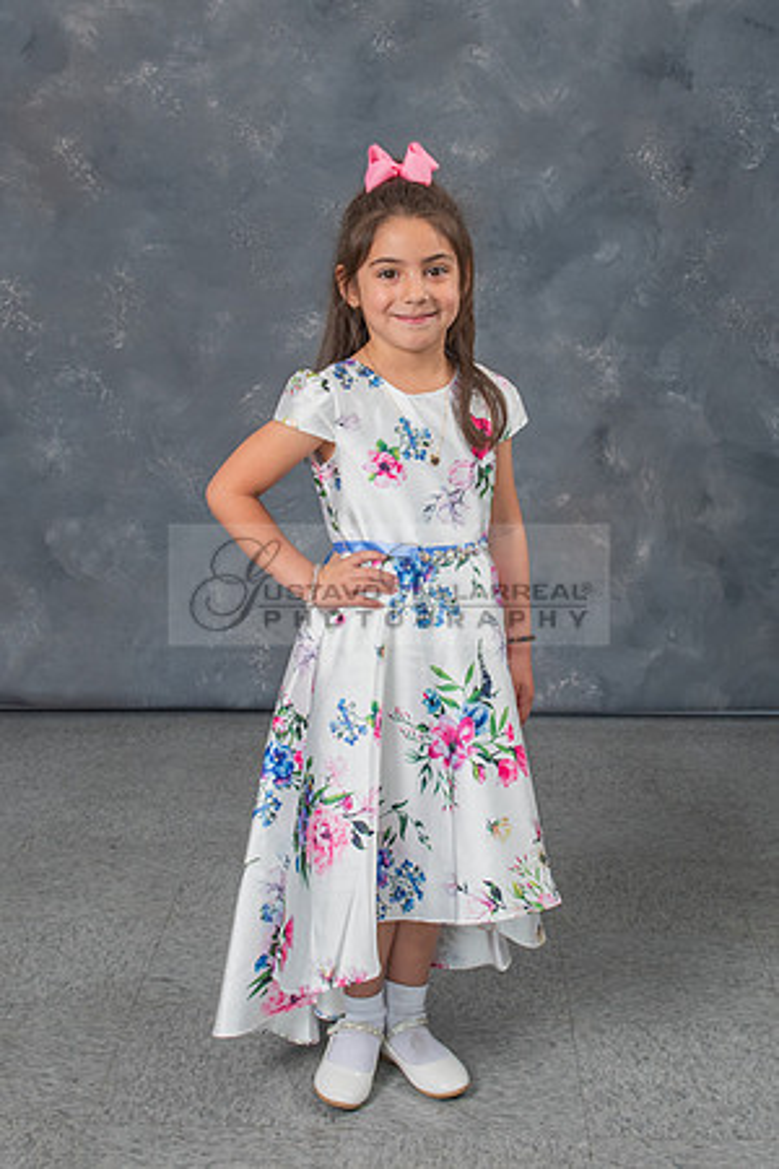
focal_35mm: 54
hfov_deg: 24.9
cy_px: 439
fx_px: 1763
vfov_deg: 36.5
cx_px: 420
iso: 200
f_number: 5.6
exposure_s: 1/160
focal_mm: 27
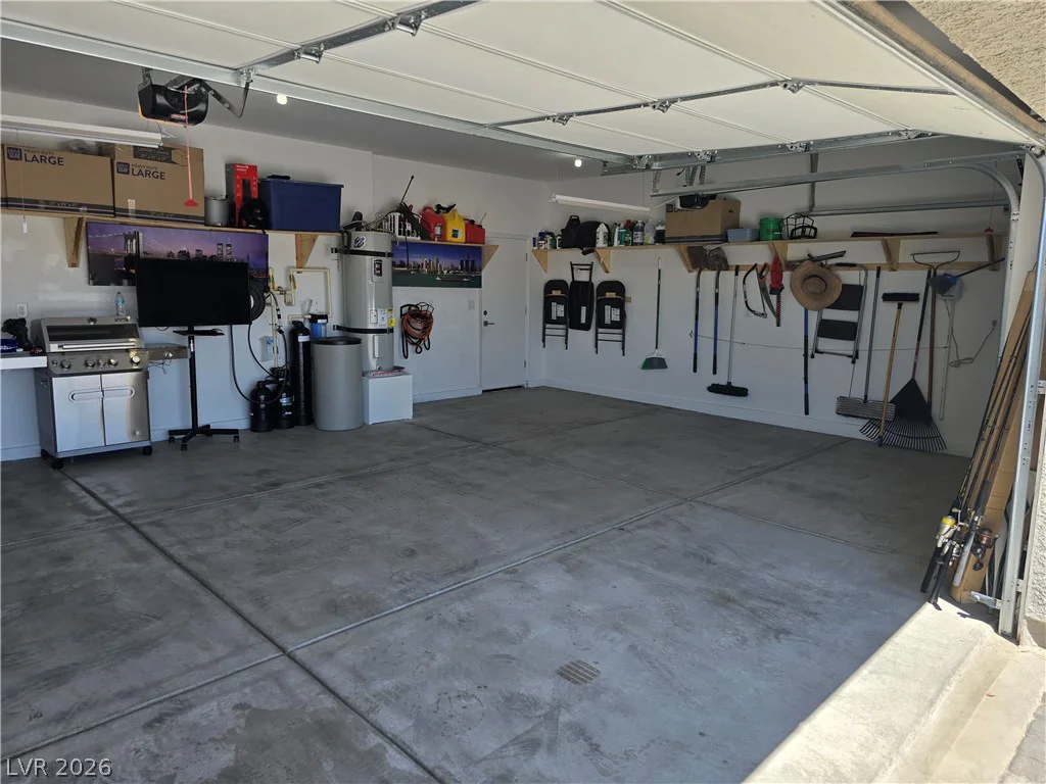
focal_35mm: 23
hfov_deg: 73.9
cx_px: 523
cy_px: 392
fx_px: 695
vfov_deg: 58.9
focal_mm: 6.3
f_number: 1.7
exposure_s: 1/273
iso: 12
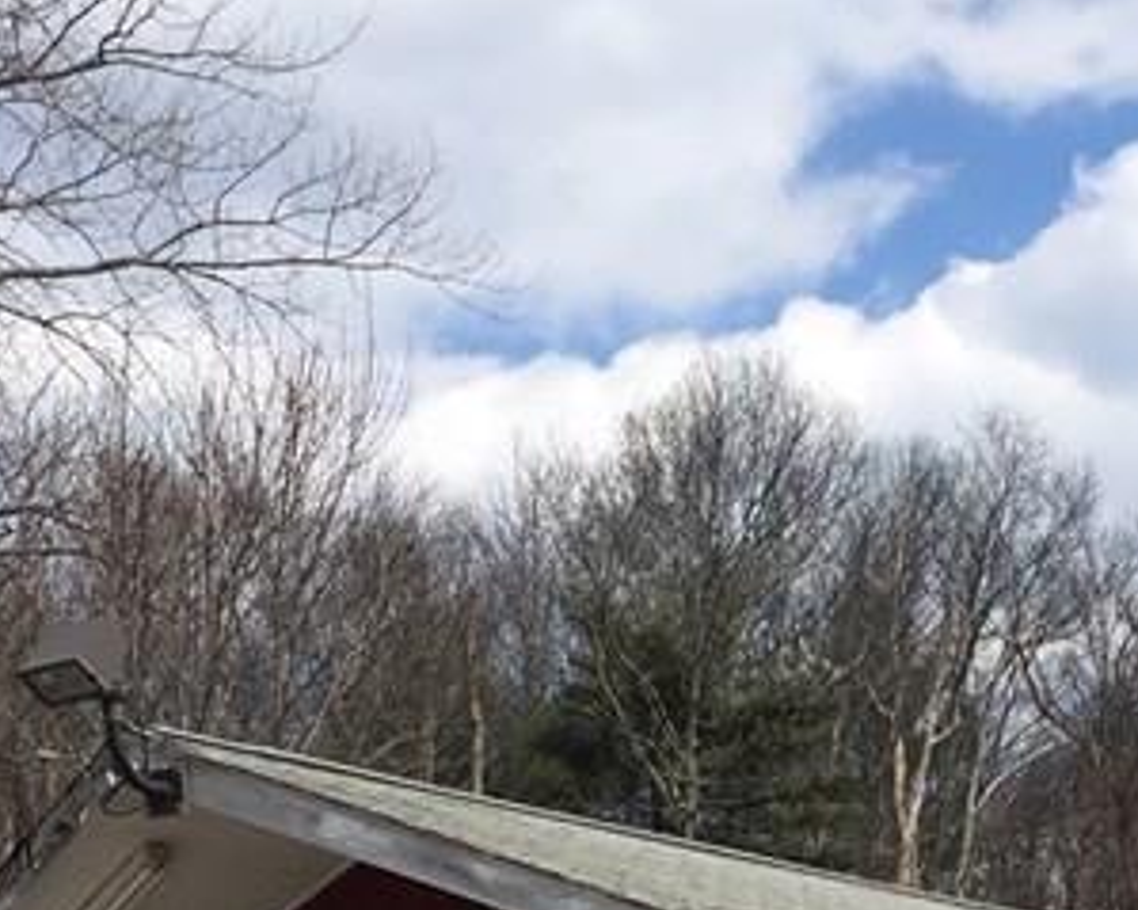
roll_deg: +2.4
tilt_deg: +4.8
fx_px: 3266
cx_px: 894
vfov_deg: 15.1
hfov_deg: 19.6
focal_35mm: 97
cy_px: 1203
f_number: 2.2
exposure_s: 1/1883
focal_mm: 4.15
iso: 32
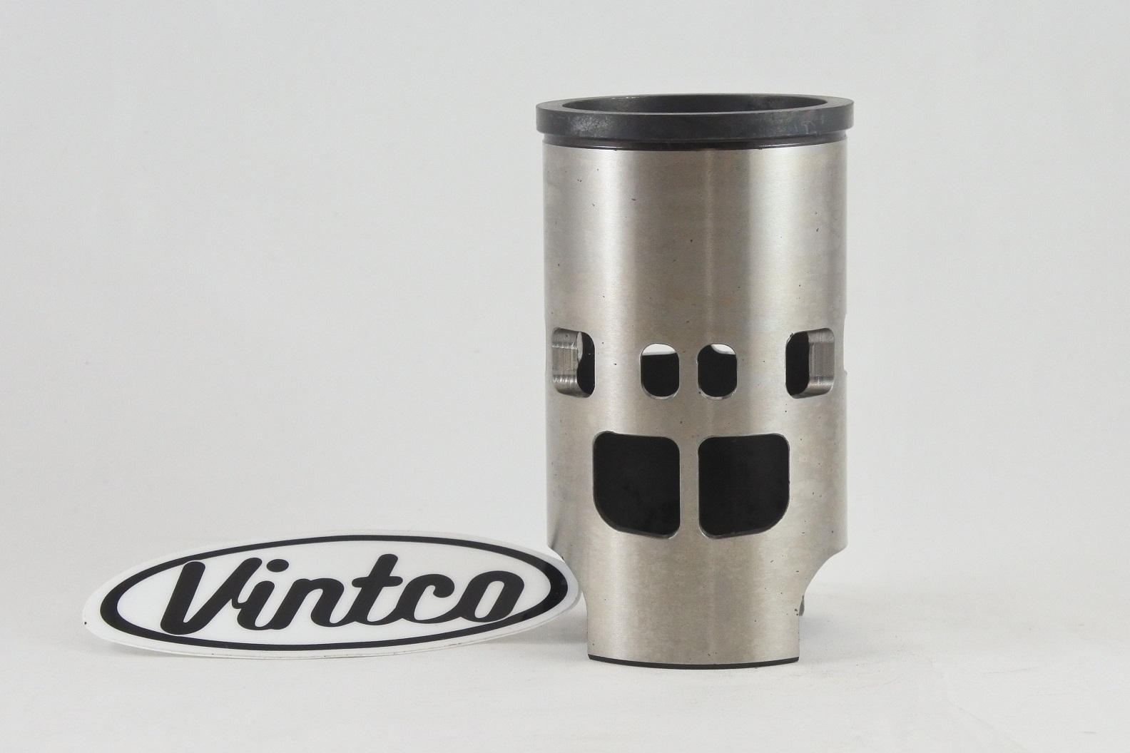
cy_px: 376
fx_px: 2228
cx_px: 565
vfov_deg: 19.2
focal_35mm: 71
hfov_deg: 28.5
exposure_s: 1/125
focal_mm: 26.4
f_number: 5.3
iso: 720
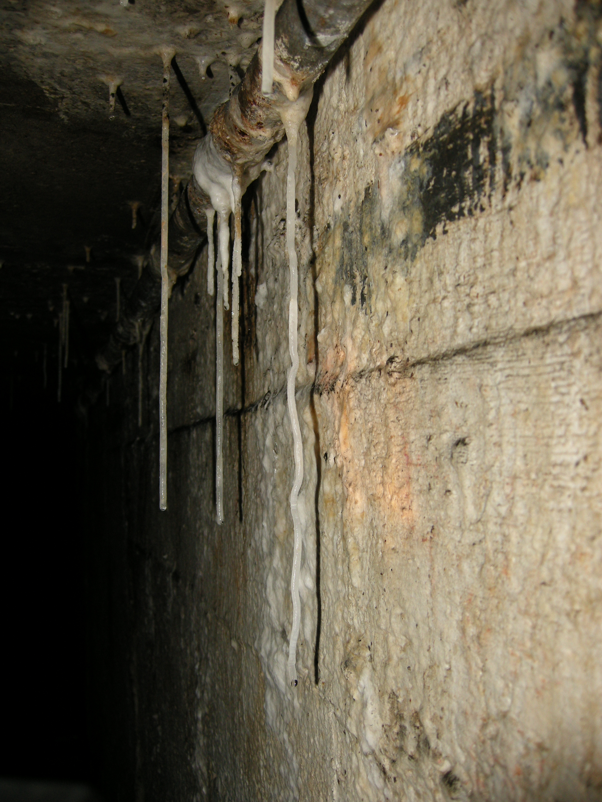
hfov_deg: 39.7
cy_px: 401
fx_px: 835
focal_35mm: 36
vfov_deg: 51.4
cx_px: 301
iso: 100
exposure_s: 1/60
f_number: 2.7
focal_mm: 7.5
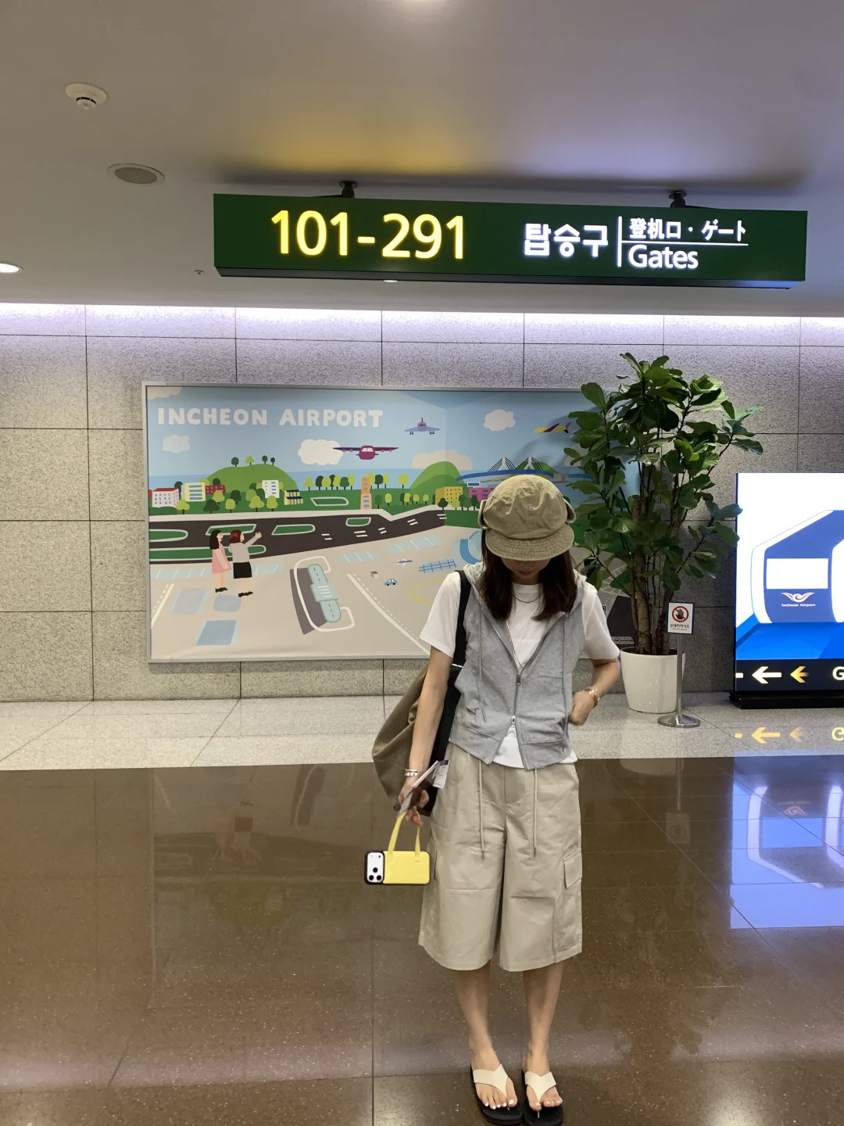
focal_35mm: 26
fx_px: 845
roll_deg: +1.7
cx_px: 422
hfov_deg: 53.1
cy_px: 563
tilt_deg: -1.9
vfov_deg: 67.3
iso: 160
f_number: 1.8
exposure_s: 1/60
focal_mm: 4.25
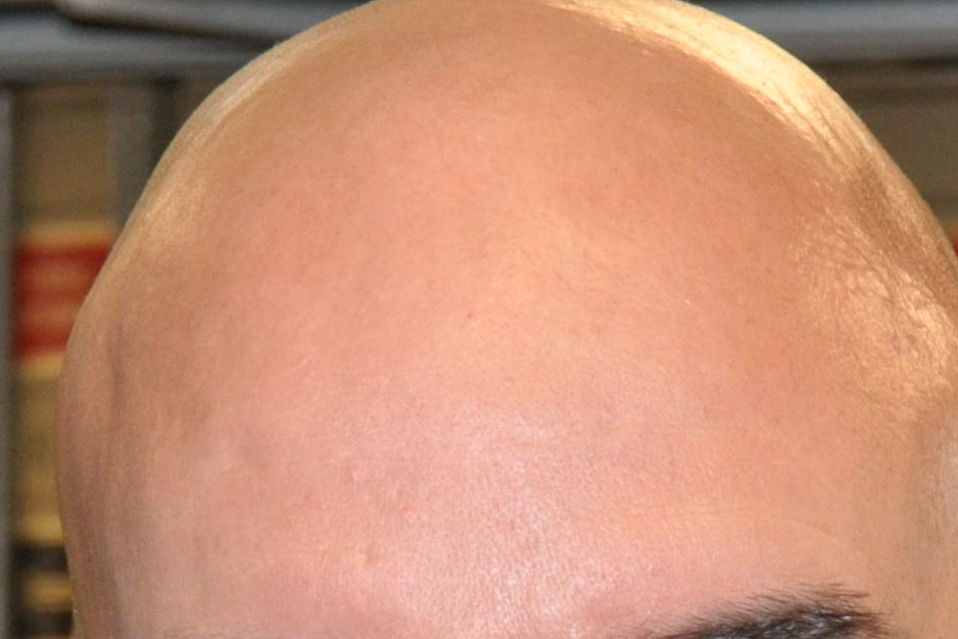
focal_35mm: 345
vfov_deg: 3.9
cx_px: 556
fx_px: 9182
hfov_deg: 6.0
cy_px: 1248
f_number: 5
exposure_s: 1/30
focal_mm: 50
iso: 800
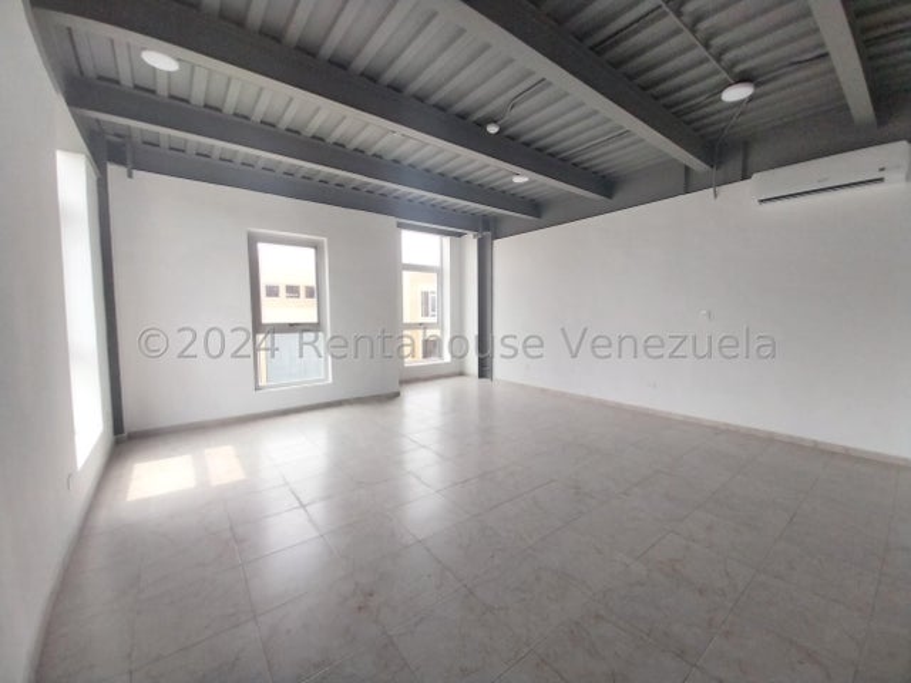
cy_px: 342
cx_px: 456
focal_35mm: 13
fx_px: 342
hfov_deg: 106.2
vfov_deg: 89.9
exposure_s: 1/60
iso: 80
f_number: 2.2
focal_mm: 1.3
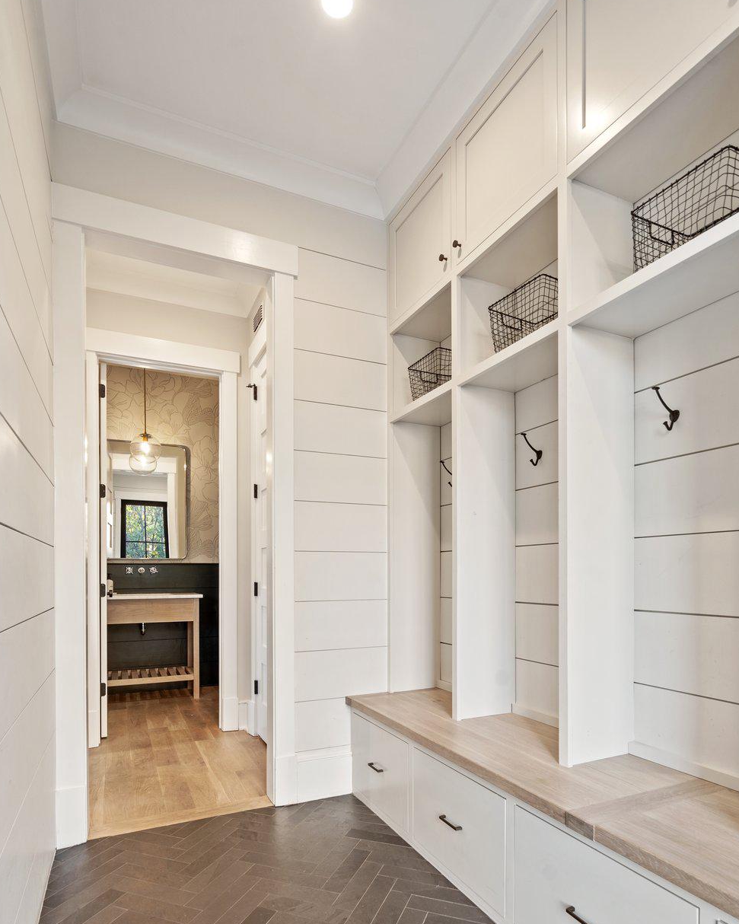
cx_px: 379
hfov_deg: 70.8
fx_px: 520
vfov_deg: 82.1
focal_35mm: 19
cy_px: 562
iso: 500
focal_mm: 16
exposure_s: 1/4
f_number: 8
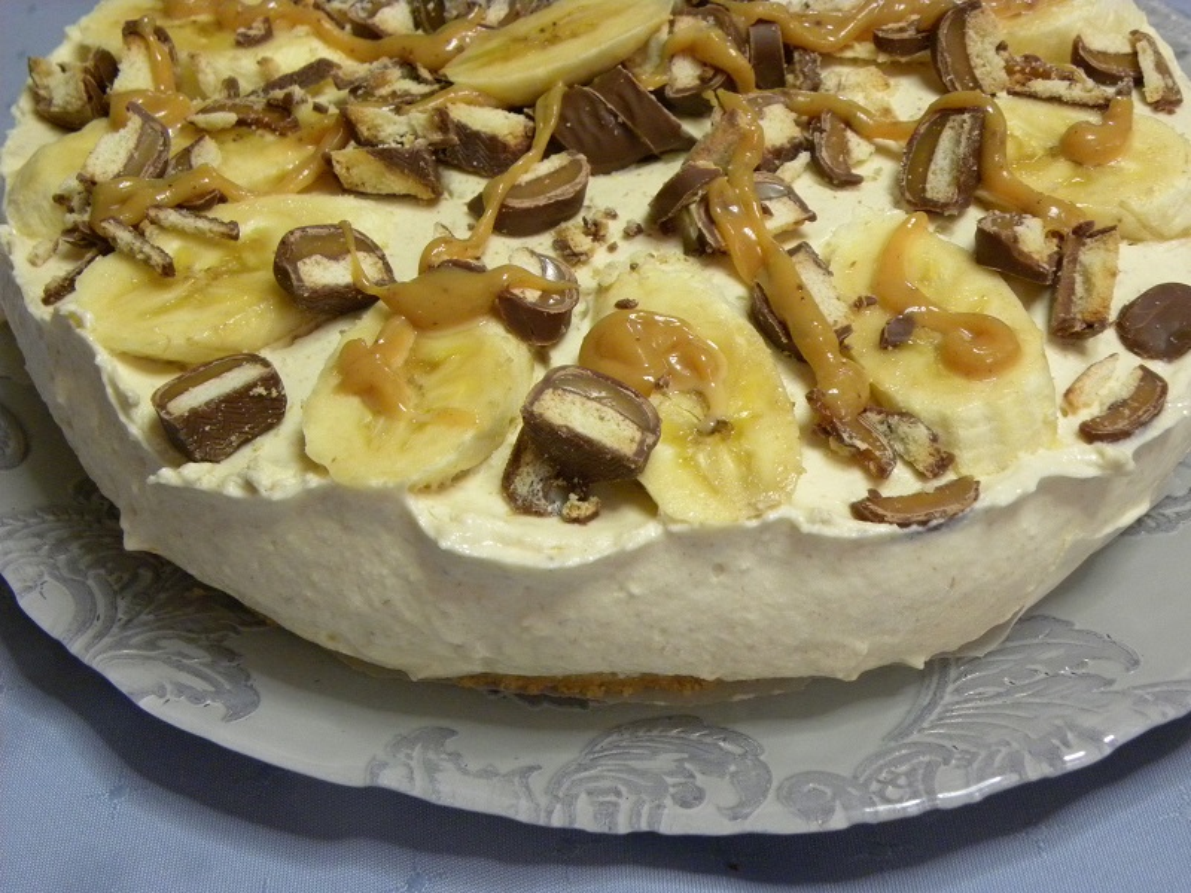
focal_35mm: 52
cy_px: 446
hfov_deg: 36.8
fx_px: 1789
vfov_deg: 28.0
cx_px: 596
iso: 400
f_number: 3.5
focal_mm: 9.2
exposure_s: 1/27
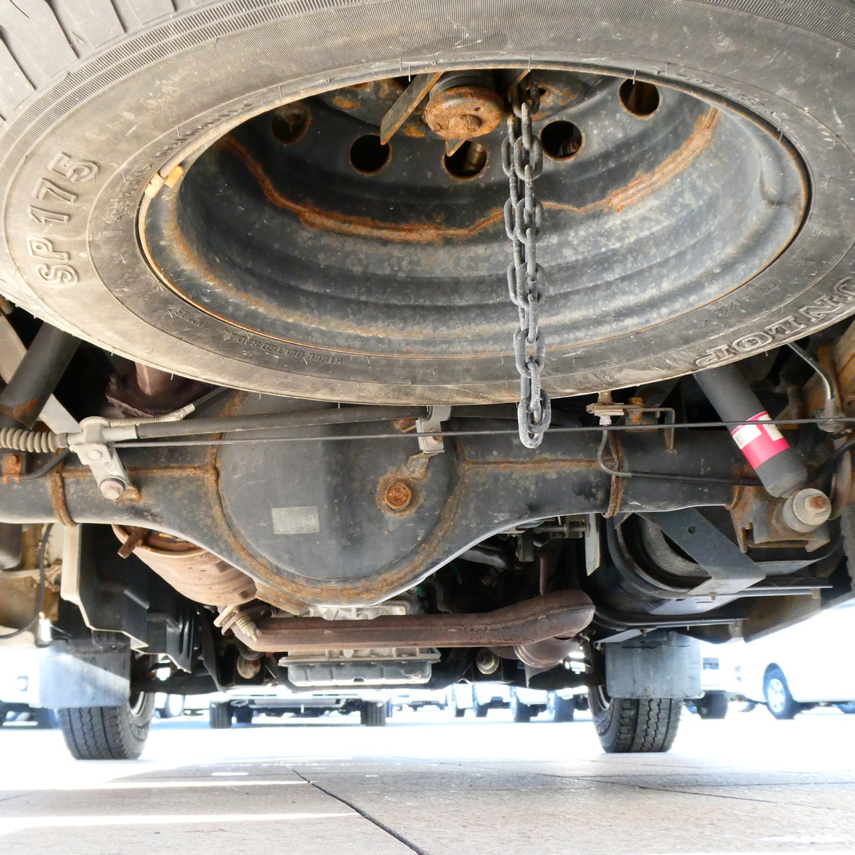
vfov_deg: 40.0
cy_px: 425
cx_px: 347
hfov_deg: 39.9
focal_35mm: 42
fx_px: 1174
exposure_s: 1/80
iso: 320
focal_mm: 6.3
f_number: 3.7
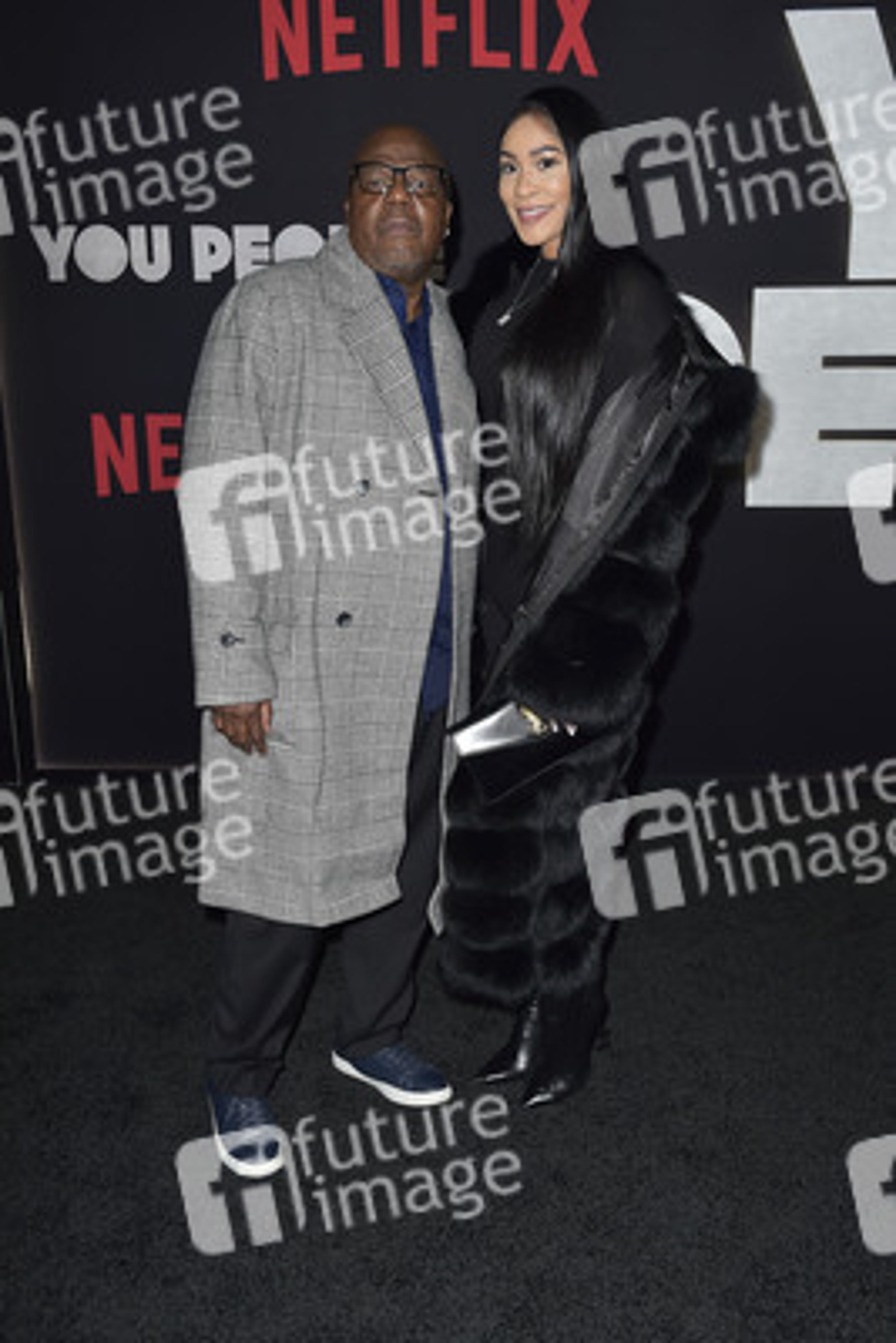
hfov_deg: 35.1
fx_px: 1417
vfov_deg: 50.7
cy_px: 672
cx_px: 448
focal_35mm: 38
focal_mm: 38
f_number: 6.3
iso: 400
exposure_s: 1/250
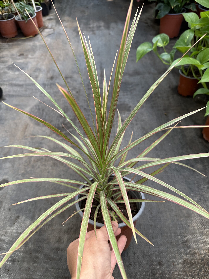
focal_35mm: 24
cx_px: 104
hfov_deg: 56.8
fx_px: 193
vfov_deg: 71.6
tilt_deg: -48.3
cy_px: 140
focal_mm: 6.86
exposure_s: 1/121
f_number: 1.78
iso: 160
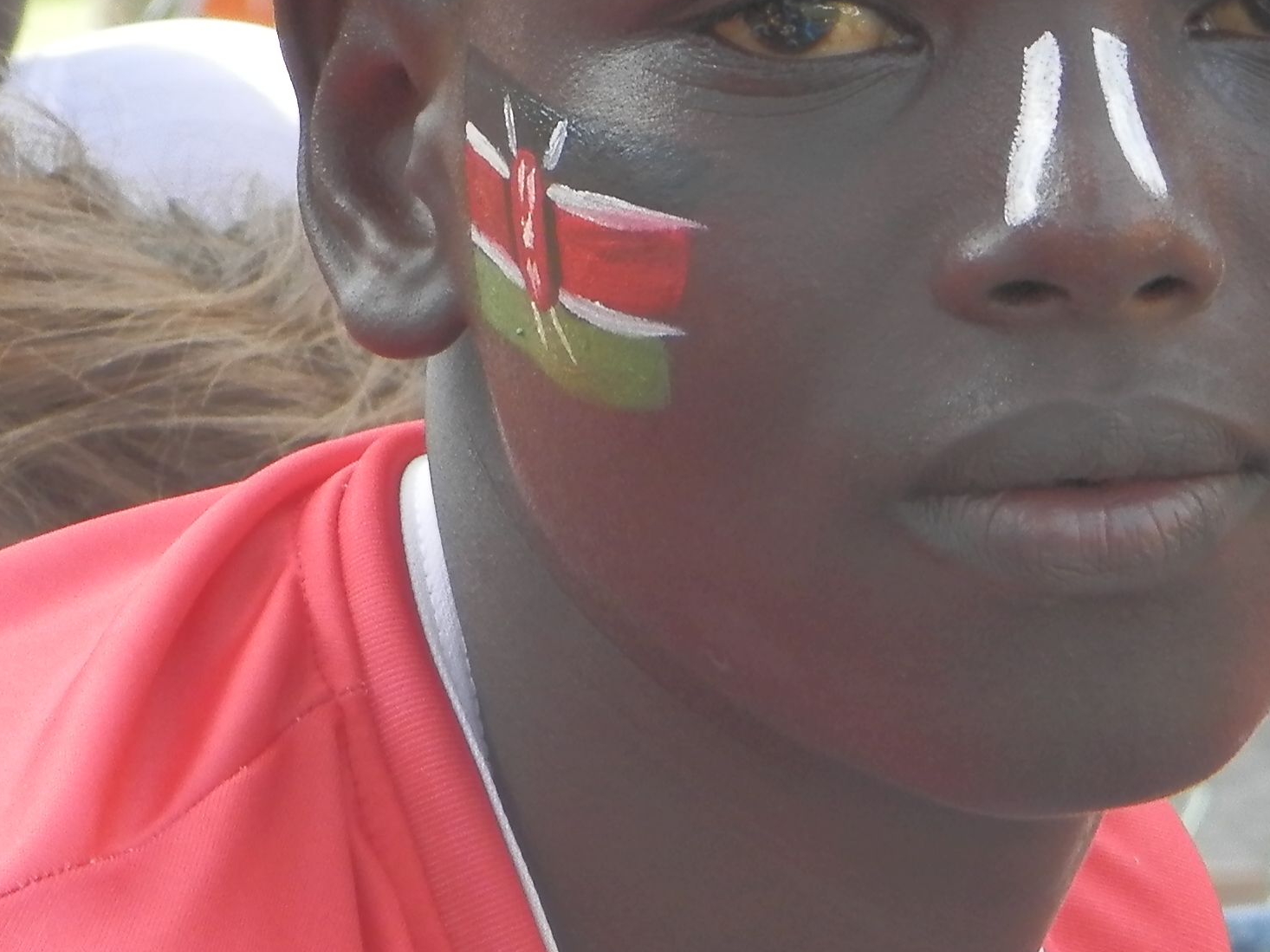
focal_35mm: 415
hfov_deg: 4.8
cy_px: 571
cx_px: 774
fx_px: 15223
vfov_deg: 3.6
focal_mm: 23.6
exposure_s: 1/80
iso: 125
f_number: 4.7
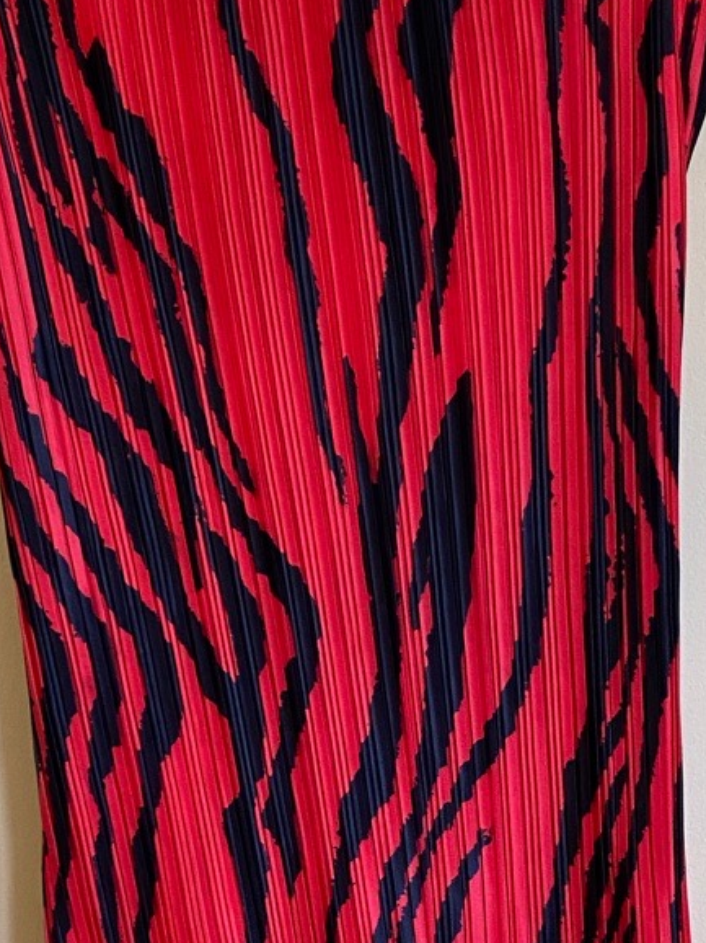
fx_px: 1959
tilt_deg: -11.8
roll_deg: +2.1
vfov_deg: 26.3
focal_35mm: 72
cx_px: 372
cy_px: 824
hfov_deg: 20.4
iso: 200
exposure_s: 1/60
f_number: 1.8
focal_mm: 4.25
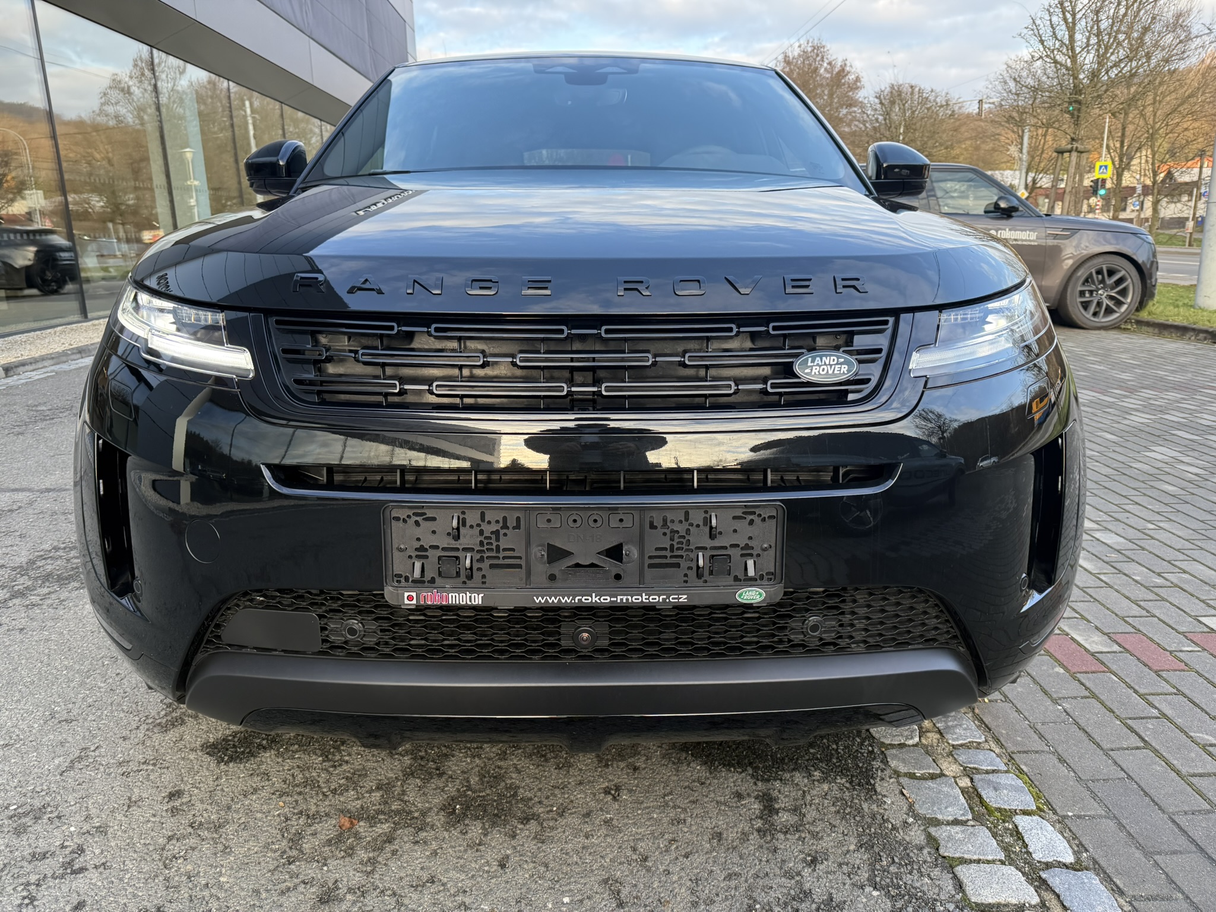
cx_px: 608
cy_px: 456
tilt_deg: -14.1
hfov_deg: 71.6
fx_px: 843
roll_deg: +0.5
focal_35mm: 24
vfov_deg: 56.8
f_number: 1.78
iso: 200
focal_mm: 6.76
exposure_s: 1/501
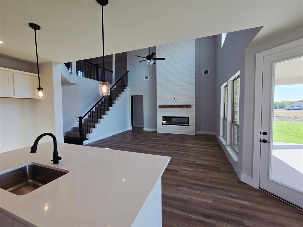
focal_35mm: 13
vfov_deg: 89.9
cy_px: 114
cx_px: 152
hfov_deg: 106.2
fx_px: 114
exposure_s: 1/463
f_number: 2.2
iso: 100
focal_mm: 2.2
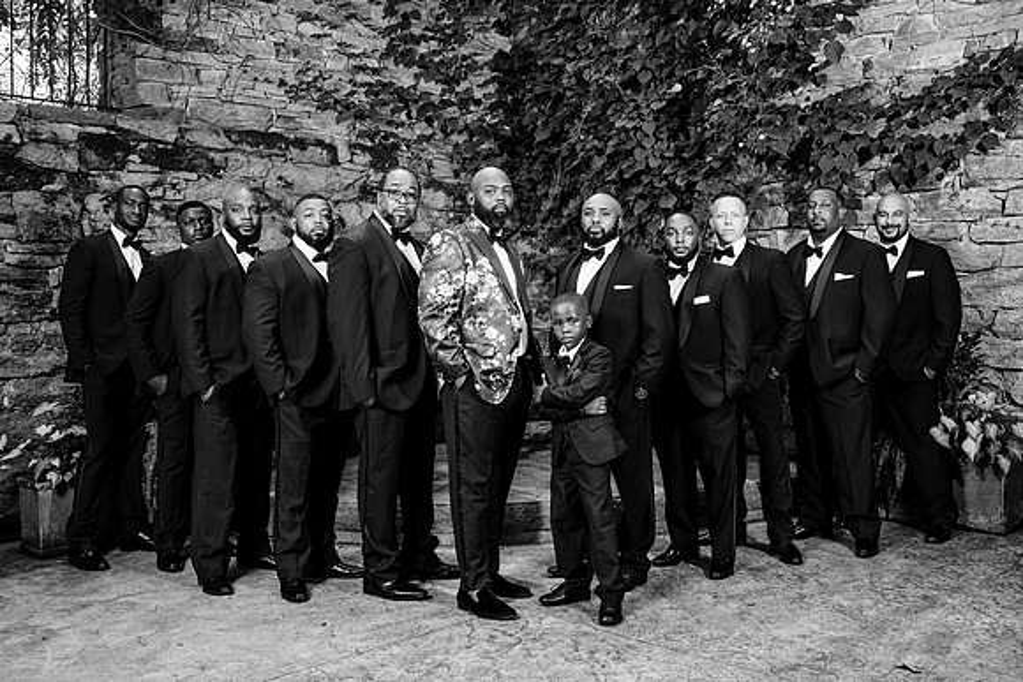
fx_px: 1008
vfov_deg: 37.4
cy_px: 337
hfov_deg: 53.8
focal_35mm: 35
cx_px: 512
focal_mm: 35
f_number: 4
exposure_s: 1/200
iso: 400
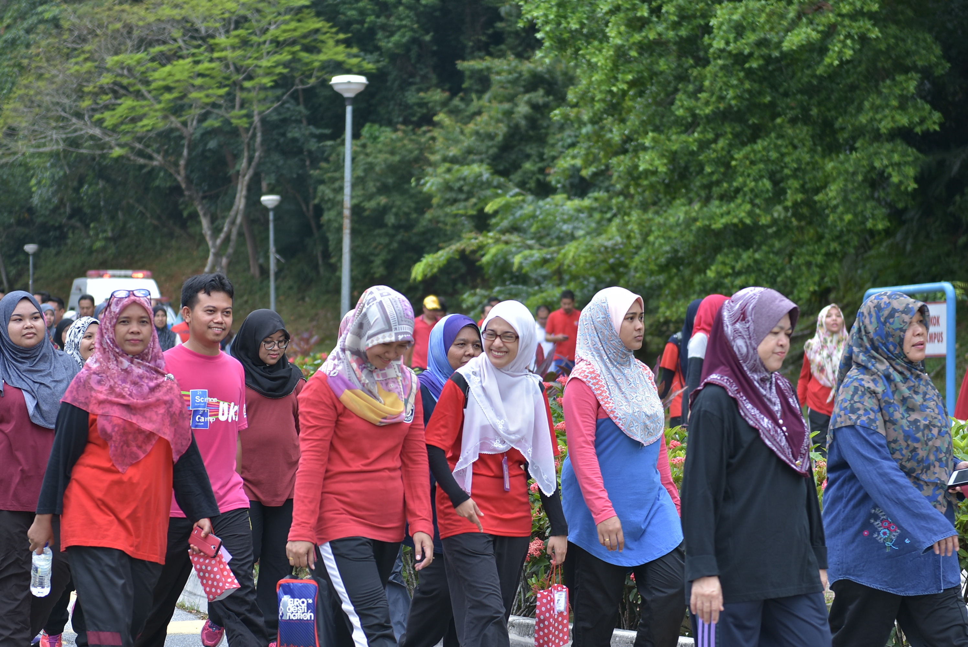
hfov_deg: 19.4
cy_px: 324
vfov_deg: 13.1
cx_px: 484
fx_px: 2825
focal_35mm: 105
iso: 160
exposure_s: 1/320
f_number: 2.8
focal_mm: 70
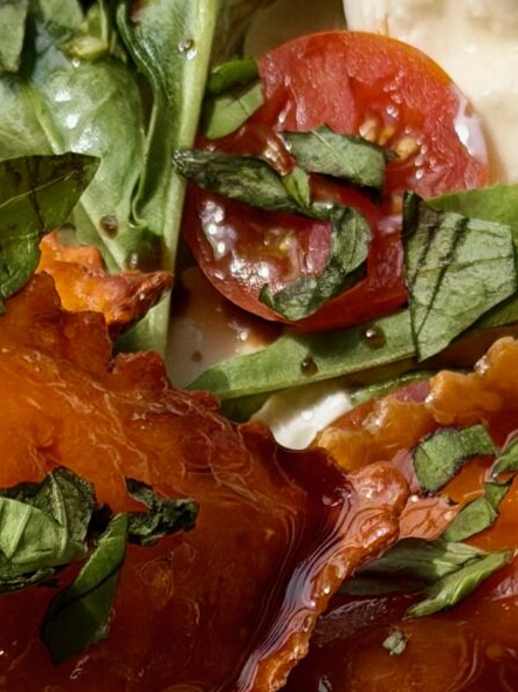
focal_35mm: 208
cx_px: -4
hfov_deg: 7.1
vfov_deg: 9.4
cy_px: 868
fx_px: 4152
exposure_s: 1/2976
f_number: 1.78
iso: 64
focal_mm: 6.76
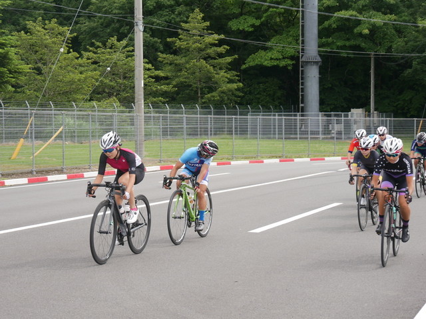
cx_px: 213
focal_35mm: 92
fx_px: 1132
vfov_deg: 16.1
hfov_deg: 21.3
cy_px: 160
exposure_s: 1/500
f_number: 4.9
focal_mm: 46
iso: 200
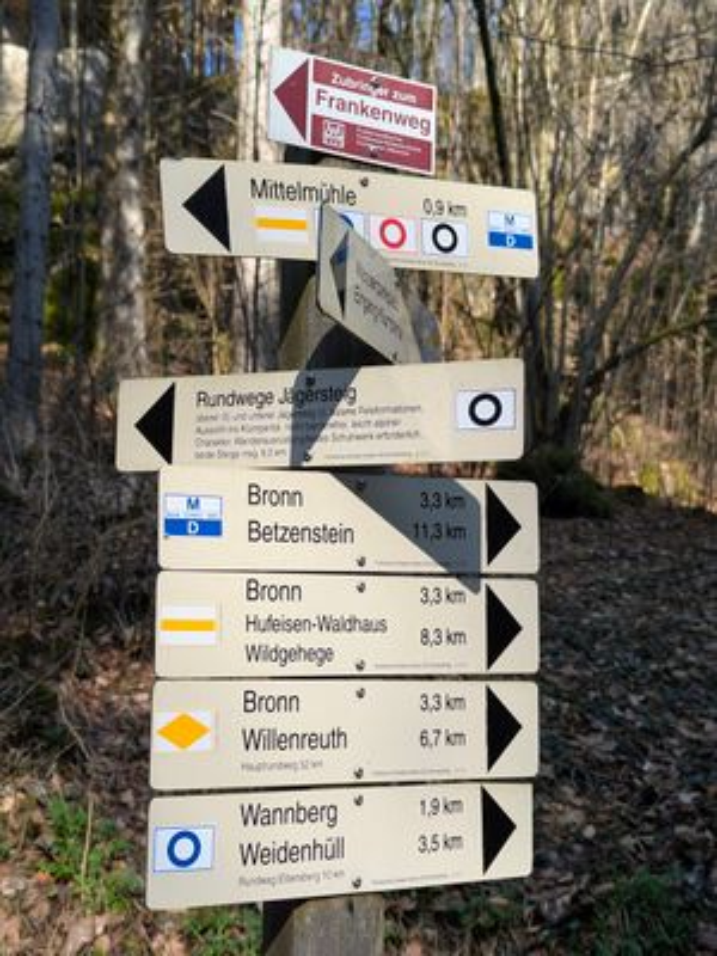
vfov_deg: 39.7
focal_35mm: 48
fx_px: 1326
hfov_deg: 30.3
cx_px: 358
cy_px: 478
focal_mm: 6.81
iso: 57
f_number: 1.85
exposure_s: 1/598
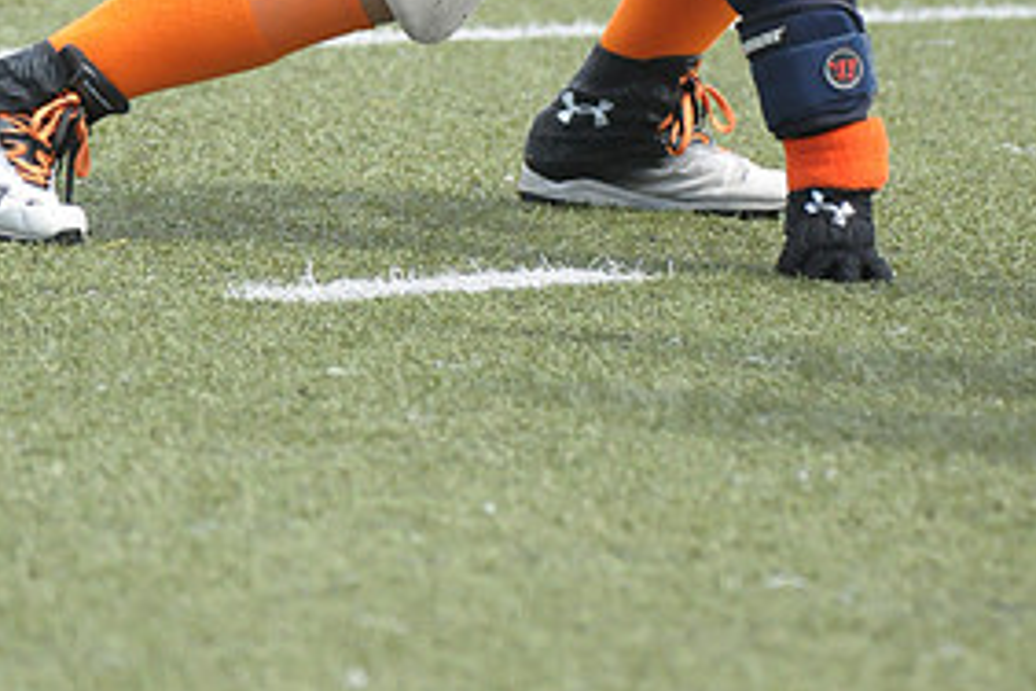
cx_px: 634
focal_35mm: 800
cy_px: -346
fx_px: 23020
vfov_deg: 1.7
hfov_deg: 2.6
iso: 1600
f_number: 4
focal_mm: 260
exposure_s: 1/4000
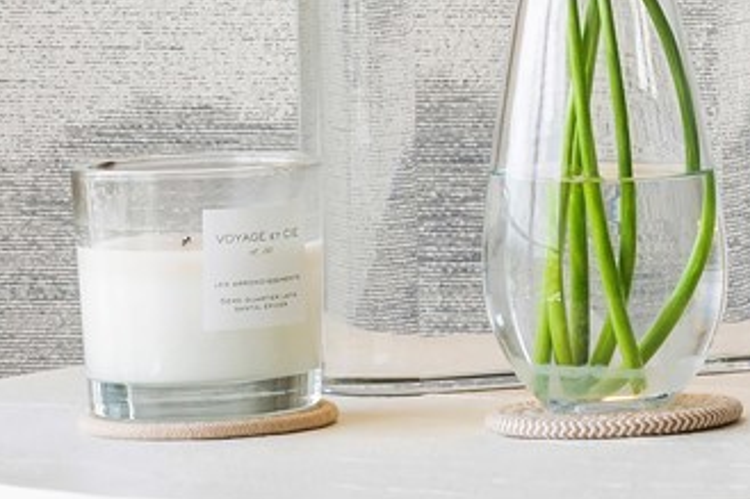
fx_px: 6226
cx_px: 1187
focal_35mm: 299
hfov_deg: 6.8
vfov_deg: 4.6
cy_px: -336
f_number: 9
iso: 200
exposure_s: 1/20
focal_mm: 58
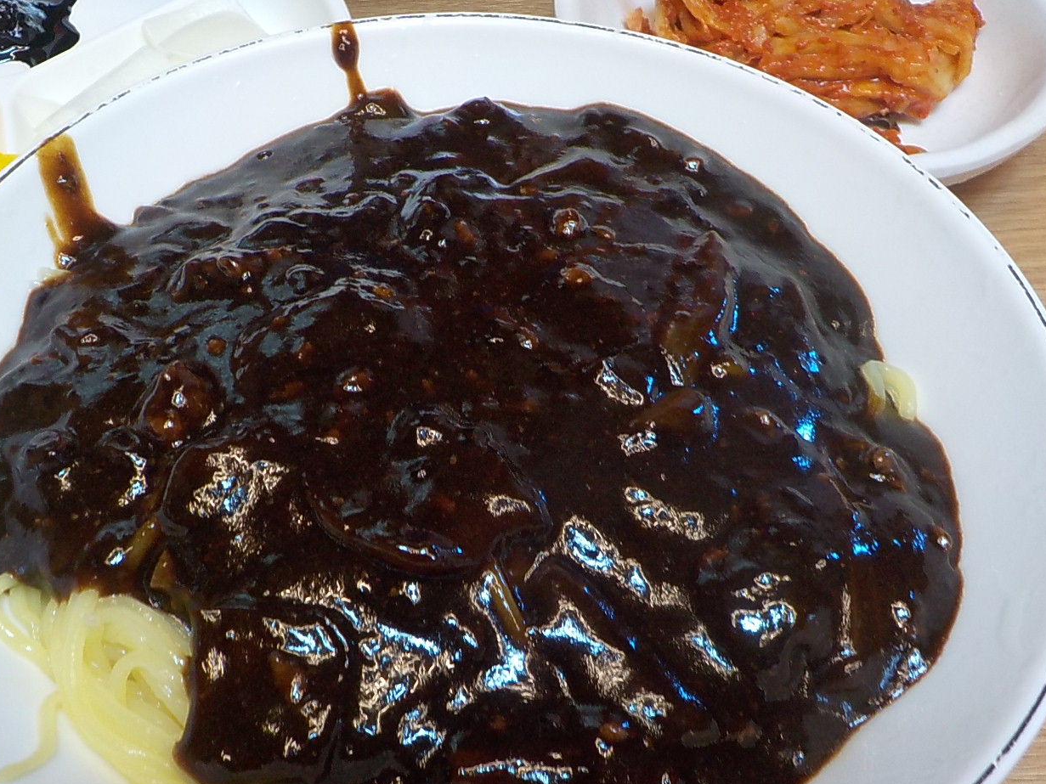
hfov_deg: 47.8
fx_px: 1178
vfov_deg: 36.7
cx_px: 466
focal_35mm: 39
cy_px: 468
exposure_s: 1/30
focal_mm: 4.1
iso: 200
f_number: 3.3
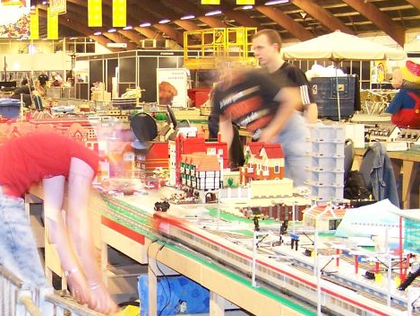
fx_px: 1007
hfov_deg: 23.0
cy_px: 221
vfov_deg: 17.7
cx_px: 53
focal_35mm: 83
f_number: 2.8
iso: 140
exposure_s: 1/3
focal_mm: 6.3
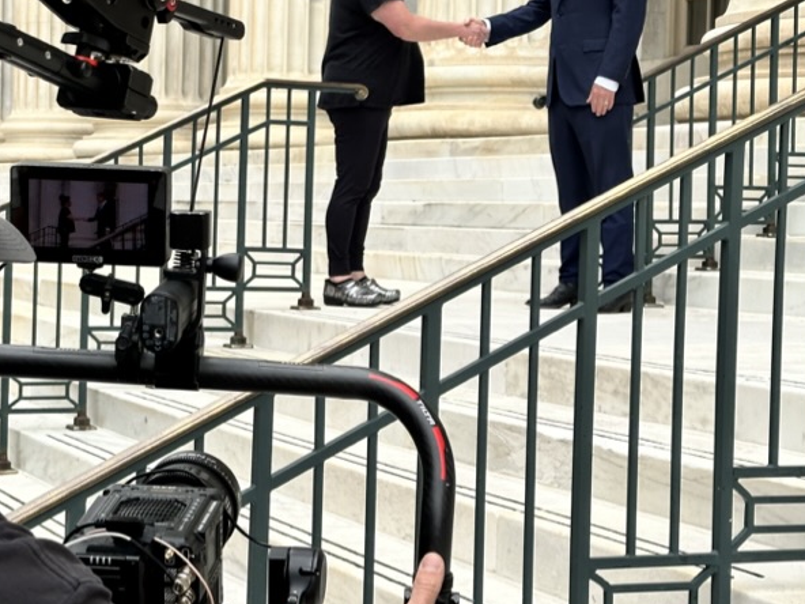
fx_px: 1930
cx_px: 301
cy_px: 229
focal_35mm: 83
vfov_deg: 17.8
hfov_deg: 23.5
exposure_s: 1/1695
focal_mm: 6.86
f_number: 1.78
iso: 64
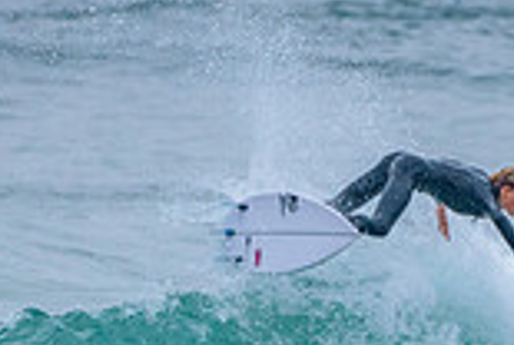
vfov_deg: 0.6
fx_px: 32673
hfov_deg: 0.9
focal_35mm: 2284
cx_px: 332
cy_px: 372
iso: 1100
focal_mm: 500
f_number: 5.6
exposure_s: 1/2000
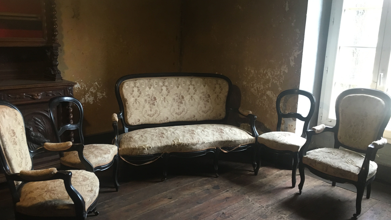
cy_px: 109
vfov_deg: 36.7
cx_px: 194
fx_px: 332
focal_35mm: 32
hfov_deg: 61.0
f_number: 2.2
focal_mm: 4.15
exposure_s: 1/33
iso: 200
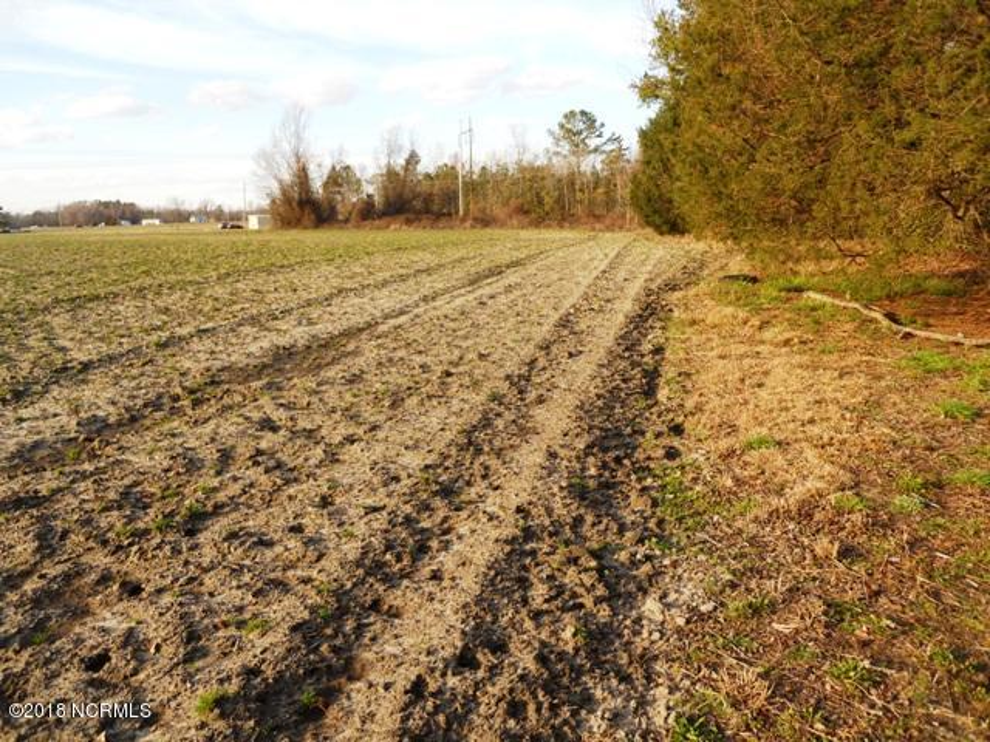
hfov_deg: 63.4
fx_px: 801
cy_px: 371
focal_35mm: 28
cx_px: 495
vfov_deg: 49.7
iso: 80
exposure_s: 1/400
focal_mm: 5
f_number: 2.7
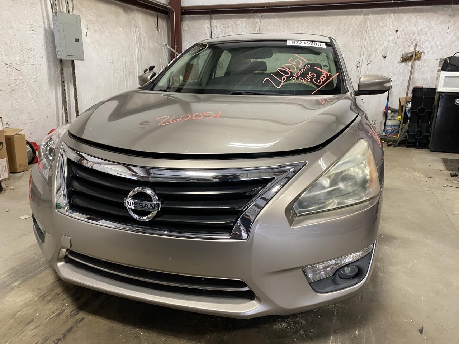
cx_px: 230
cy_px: 172
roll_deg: -3.7
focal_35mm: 26
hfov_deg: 67.3
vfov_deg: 53.1
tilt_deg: -14.8
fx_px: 345
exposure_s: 1/60
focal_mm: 4.25
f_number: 1.8
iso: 200
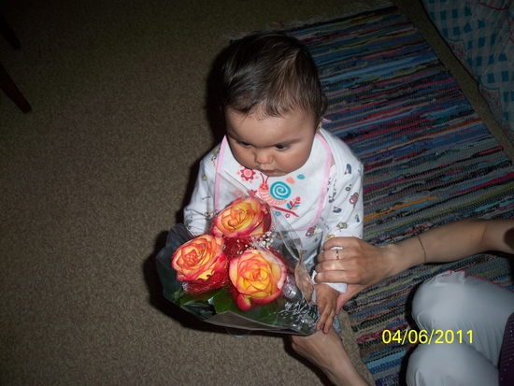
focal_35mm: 37
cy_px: 193
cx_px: 257
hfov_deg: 50.1
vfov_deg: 38.7
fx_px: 550
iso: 64
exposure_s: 1/60
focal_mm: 7.9
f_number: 3.4
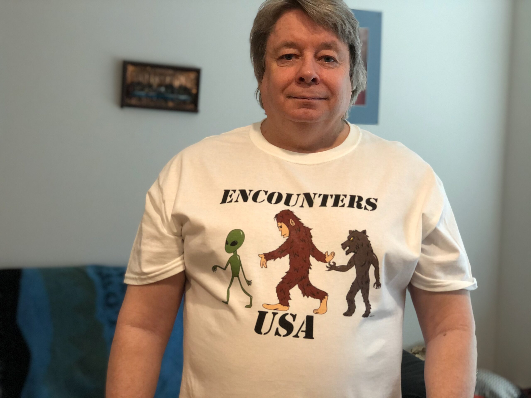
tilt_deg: -2.8
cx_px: 266
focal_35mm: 52
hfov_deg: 36.8
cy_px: 199
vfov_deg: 28.0
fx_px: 798
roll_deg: -1.8
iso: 160
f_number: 2.4
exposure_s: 1/20
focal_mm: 6
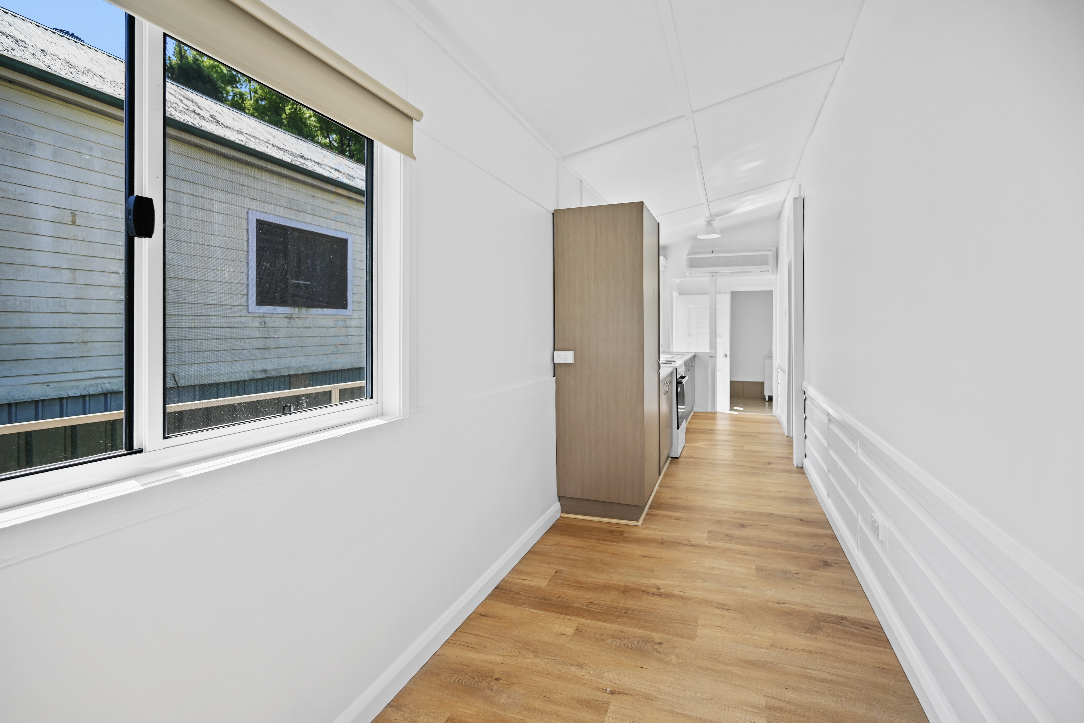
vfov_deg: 81.3
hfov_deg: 104.2
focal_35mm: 14
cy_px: 362
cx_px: 542
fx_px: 422
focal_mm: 14
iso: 100
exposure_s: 1/50
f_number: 4
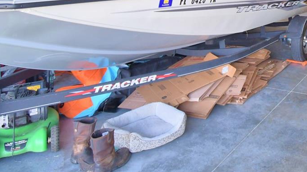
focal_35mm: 37
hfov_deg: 47.3
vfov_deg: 27.9
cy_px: -36
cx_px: 288
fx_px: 301
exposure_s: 1/125
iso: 400
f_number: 4.5
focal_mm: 10
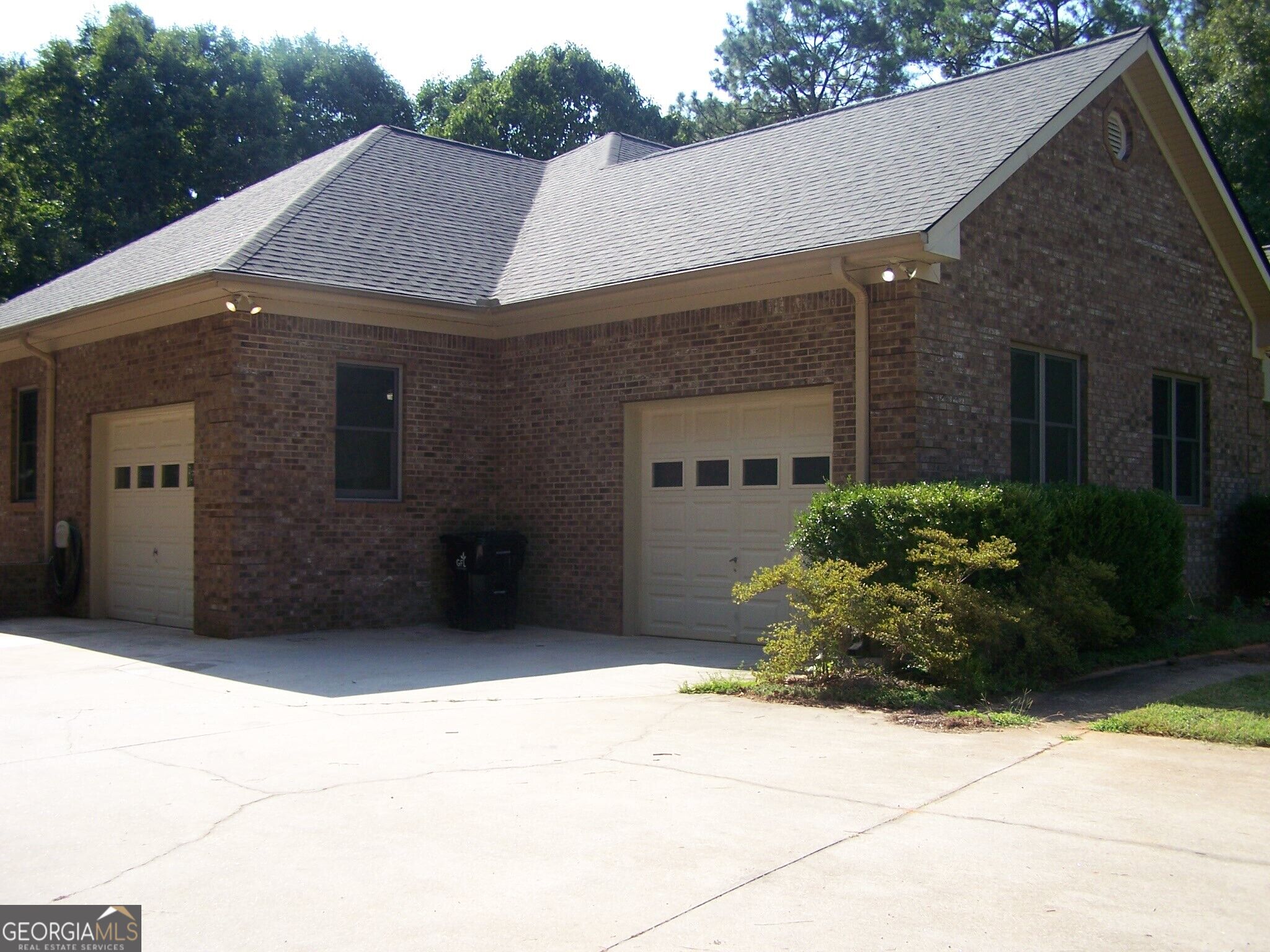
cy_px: 476
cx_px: 635
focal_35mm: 38
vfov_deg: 37.7
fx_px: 1394
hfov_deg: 49.0
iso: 80
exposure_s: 1/500
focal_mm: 6.3
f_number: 2.8
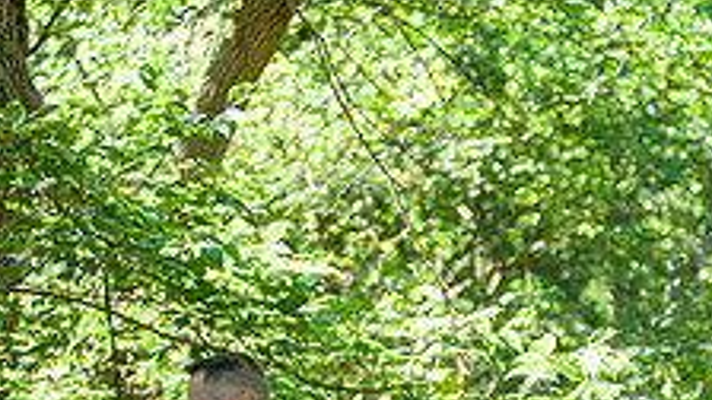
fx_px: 4097
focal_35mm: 217
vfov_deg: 5.5
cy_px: 606
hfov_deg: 9.9
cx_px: 451
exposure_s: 1/250
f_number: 2.8
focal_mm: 80
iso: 160
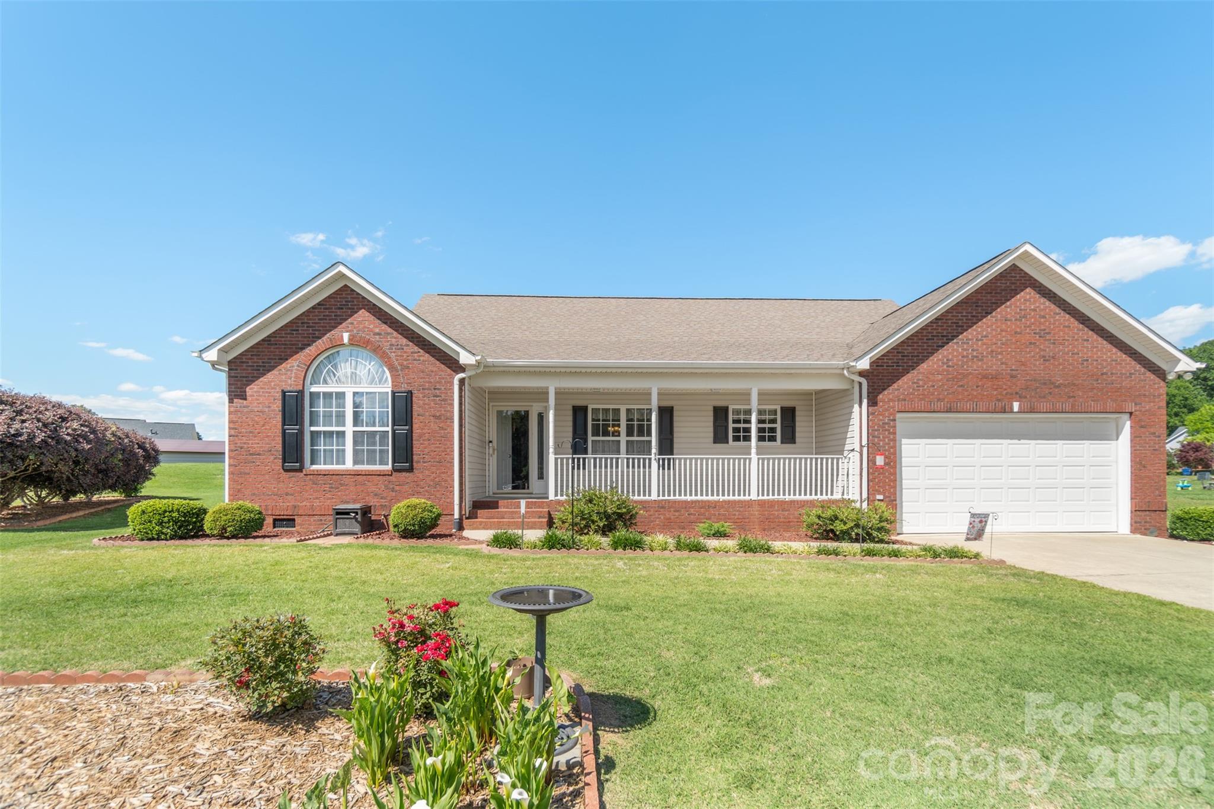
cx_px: 607
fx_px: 506
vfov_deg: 77.3
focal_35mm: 15
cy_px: 404
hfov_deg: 100.4
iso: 100
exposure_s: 1/320
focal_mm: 10
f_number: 4
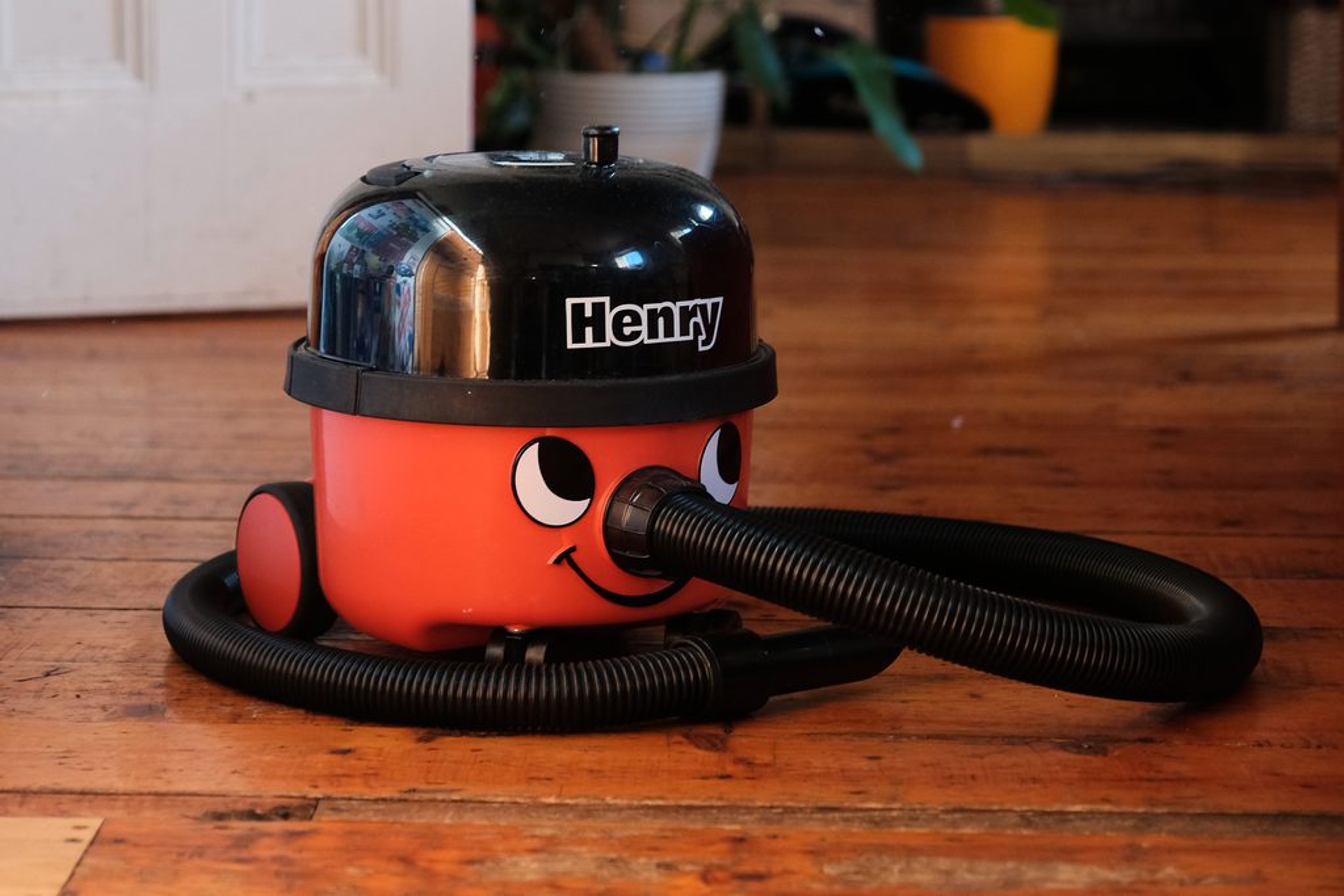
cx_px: 672
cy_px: 448
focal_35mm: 83
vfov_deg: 16.5
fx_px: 3099
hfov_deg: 24.5
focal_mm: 55
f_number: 2.8
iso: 1600
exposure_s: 1/60
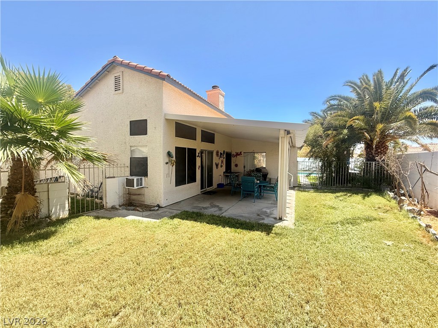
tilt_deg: -1.2
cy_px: 164
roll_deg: -0.9
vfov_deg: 85.7
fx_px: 177
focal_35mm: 14
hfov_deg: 102.1
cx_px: 219
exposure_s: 1/809
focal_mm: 2.22
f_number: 2.2
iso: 64
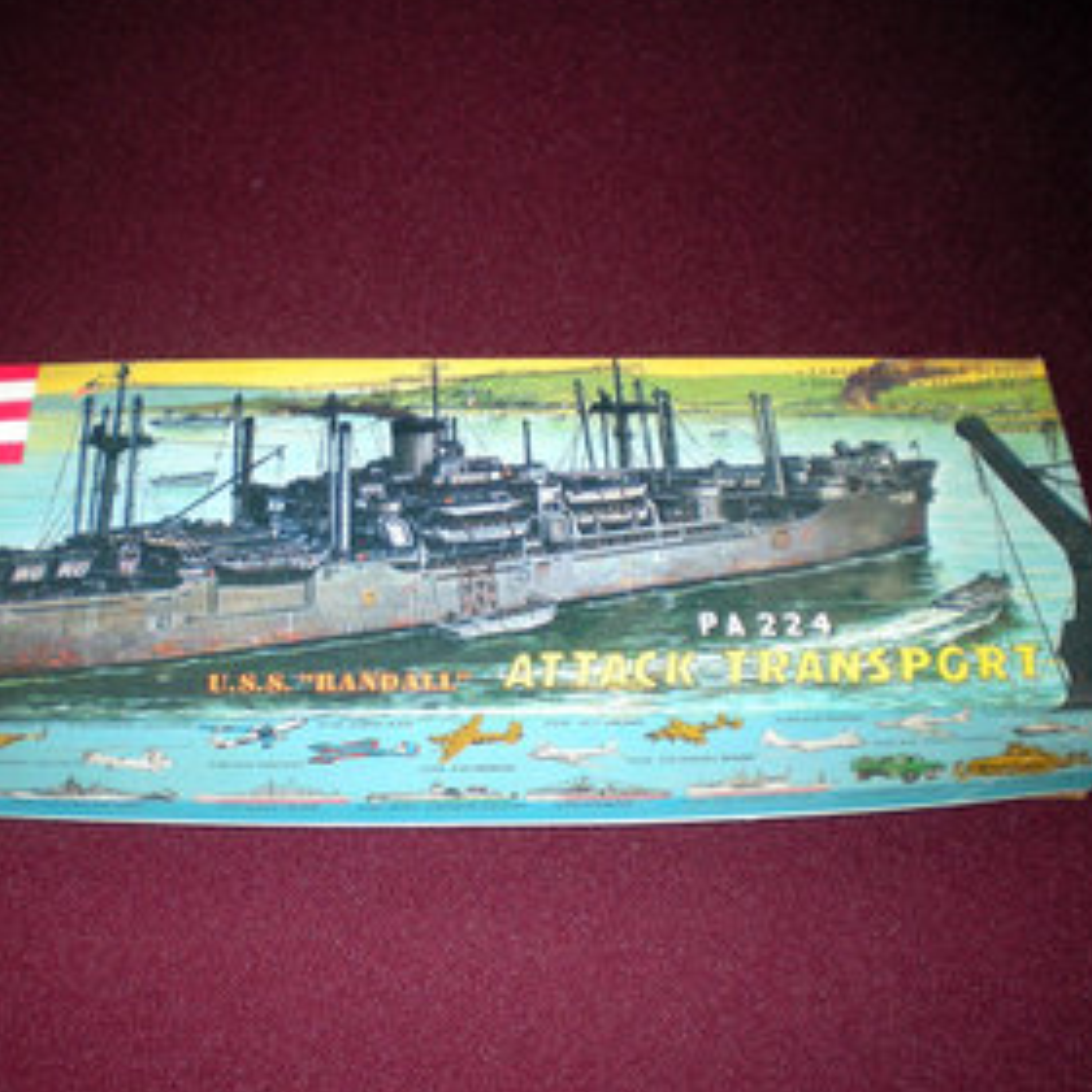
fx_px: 1713
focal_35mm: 48
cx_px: 433
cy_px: 558
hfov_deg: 35.2
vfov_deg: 35.4
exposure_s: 1/60
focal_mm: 6.3
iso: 64
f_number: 3.1
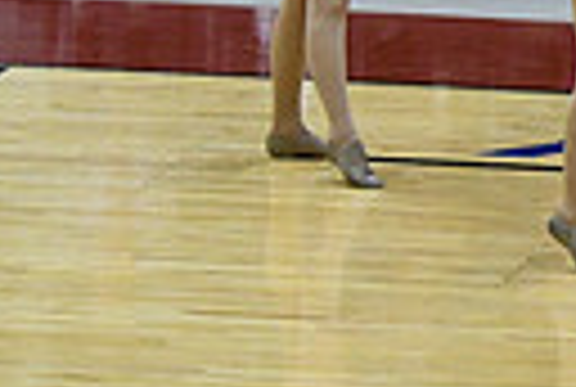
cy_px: 7
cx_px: 1296
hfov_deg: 3.8
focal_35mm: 529
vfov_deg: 2.6
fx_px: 8484
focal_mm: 78
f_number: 4
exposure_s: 1/500
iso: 5000
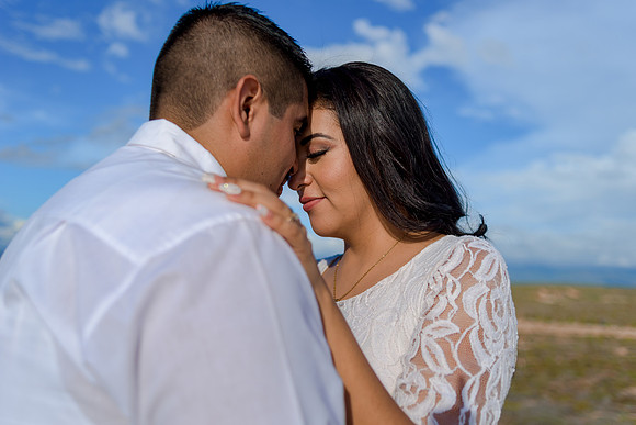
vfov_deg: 37.9
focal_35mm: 35
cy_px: 212
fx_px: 618
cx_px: 318
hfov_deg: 54.4
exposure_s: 1/3200
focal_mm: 35
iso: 50
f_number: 2.8
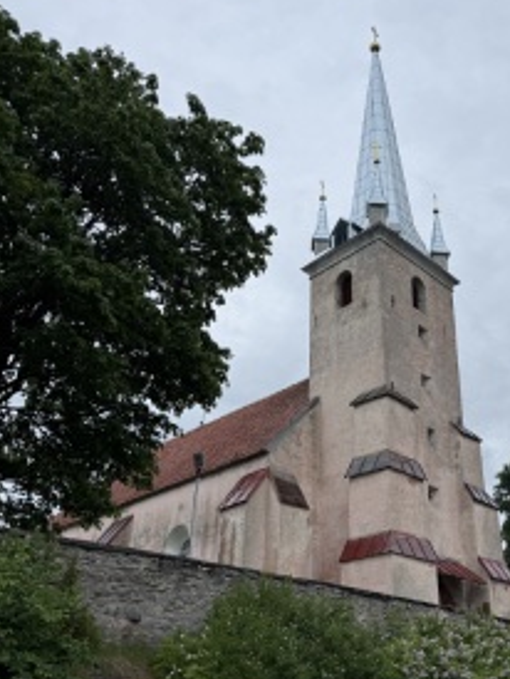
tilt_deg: +26.9
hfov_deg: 40.1
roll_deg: +0.1
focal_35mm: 35
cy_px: 379
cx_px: 354
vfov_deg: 52.5
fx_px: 686
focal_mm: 6.76
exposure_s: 1/1585
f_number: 1.78
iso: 80
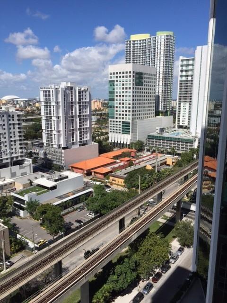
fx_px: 254
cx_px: 114
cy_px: 152
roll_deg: +0.5
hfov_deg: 48.2
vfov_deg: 61.7
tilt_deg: -10.9
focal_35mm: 29
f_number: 2.2
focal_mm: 4.15
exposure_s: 1/4405
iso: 32
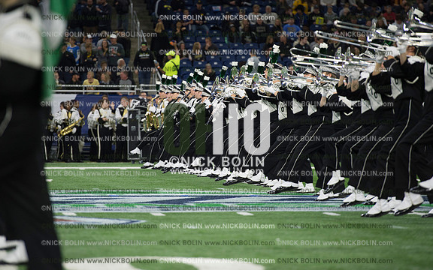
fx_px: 2360
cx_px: 216
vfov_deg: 6.6
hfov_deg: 10.5
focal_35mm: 200
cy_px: 139
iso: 2500
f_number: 3.5
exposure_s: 1/1600
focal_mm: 195
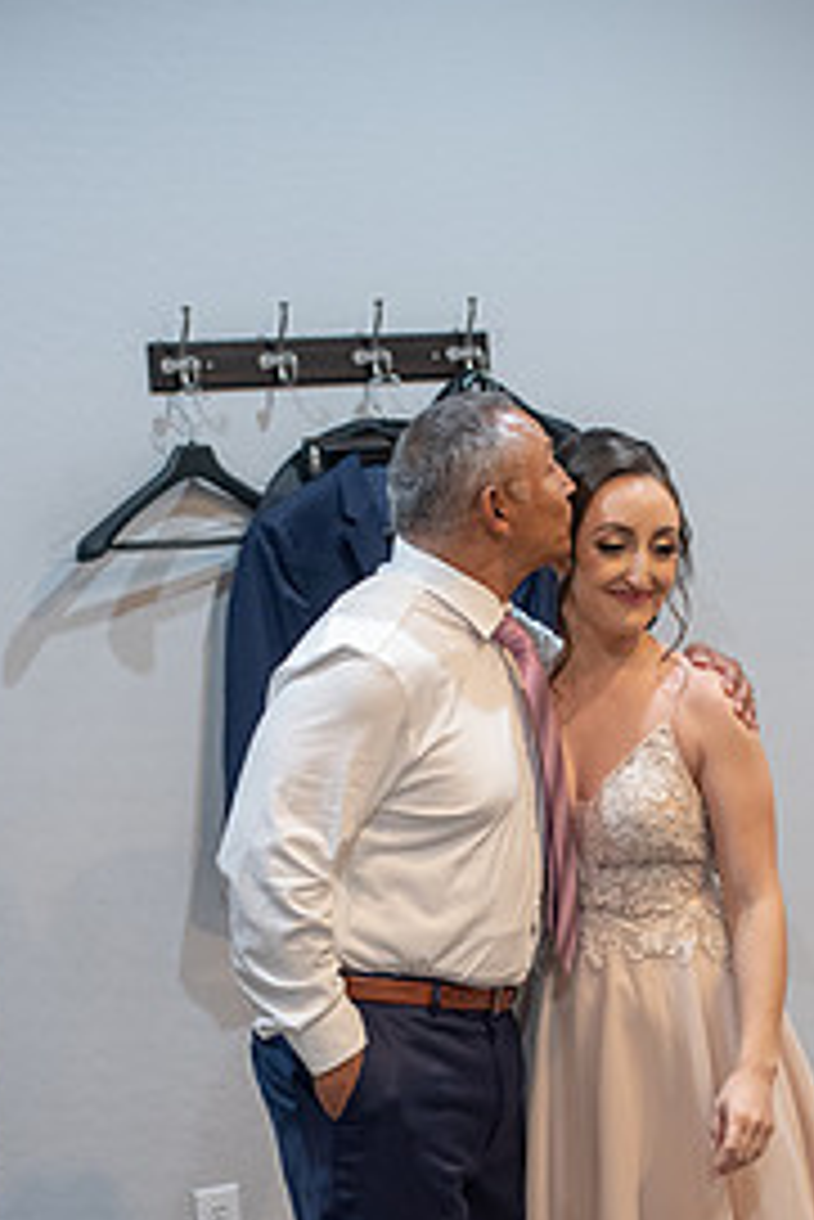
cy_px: 909
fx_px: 2811
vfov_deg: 24.2
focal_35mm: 83
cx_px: 607
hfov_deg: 16.4
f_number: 2.8
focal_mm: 50
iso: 2500
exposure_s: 1/100
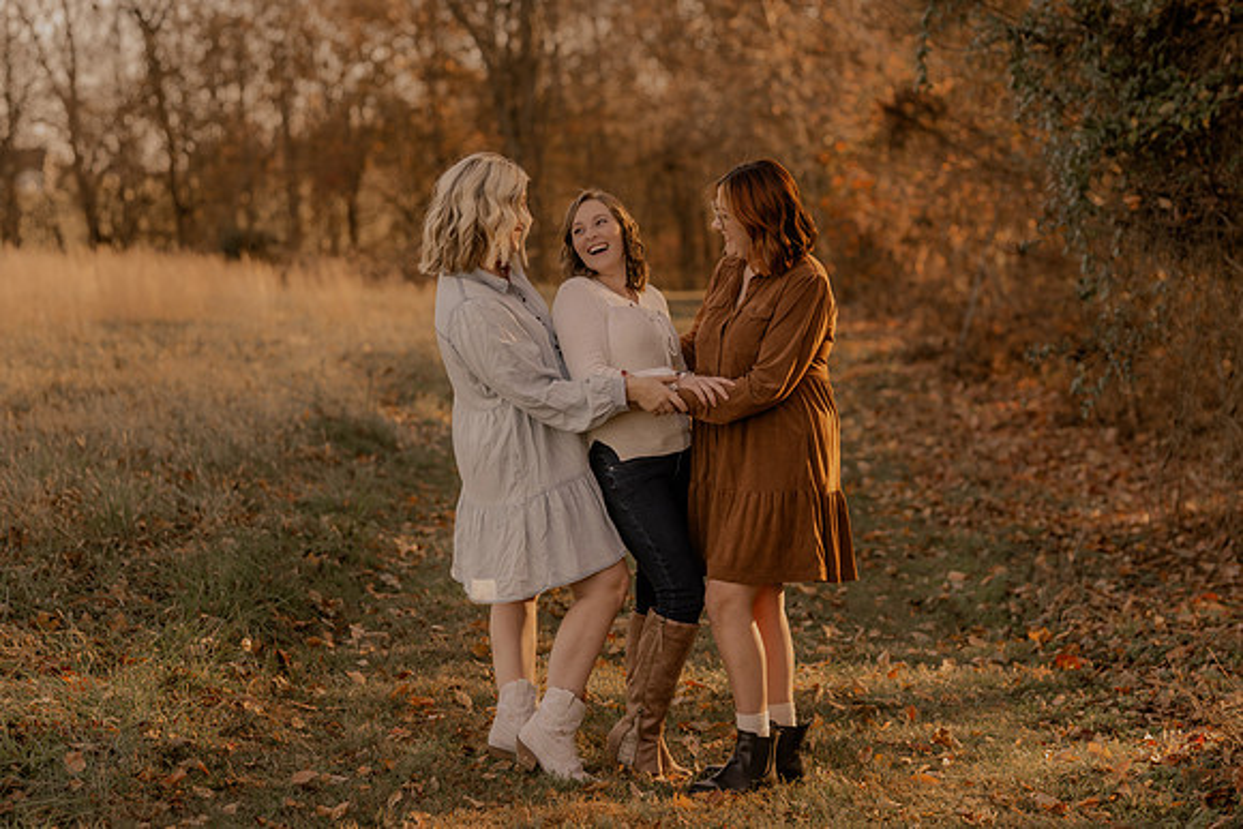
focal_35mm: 85
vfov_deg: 16.1
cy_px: 414
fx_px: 2935
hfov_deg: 23.9
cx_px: 622
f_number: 2.8
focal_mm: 85
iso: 200
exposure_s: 1/320
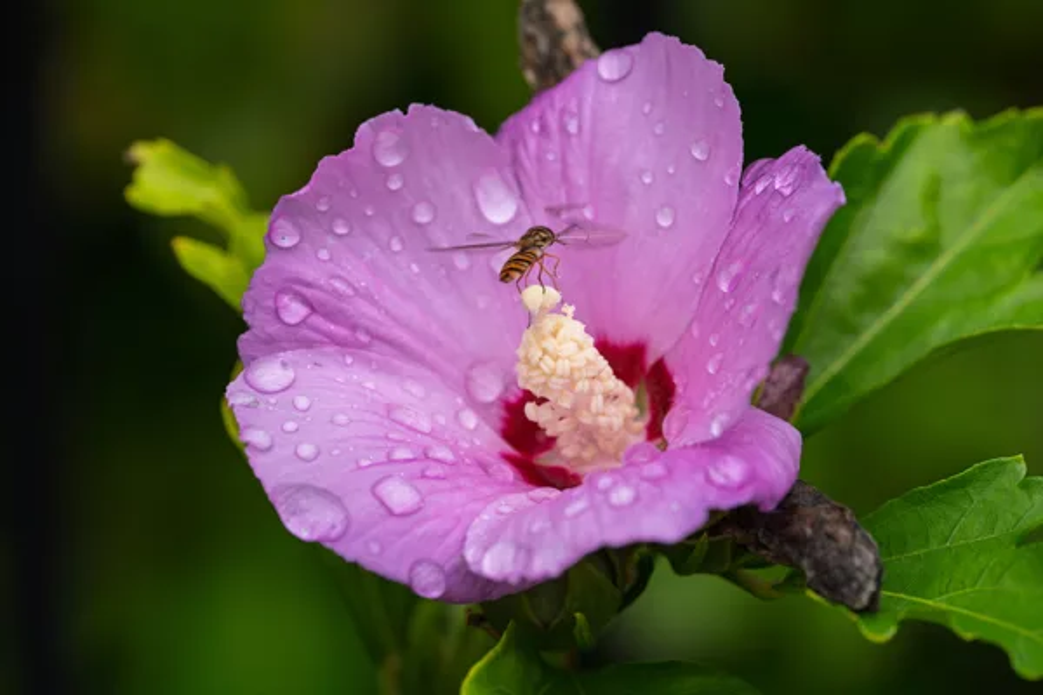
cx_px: 522
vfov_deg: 9.8
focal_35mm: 140
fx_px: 4056
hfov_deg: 14.7
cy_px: 348
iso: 2500
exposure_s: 1/1000
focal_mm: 140
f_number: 8
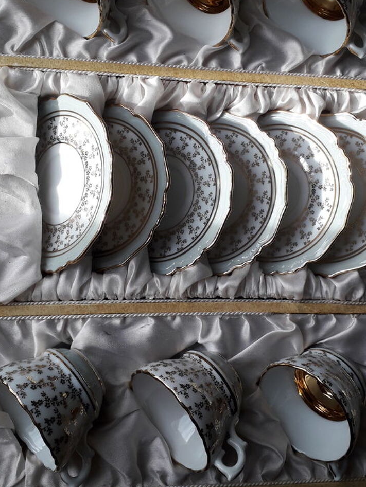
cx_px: 195
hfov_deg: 37.7
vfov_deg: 48.7
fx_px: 535
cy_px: 197
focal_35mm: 38
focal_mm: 3.6
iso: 40
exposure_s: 1/174
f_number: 1.9
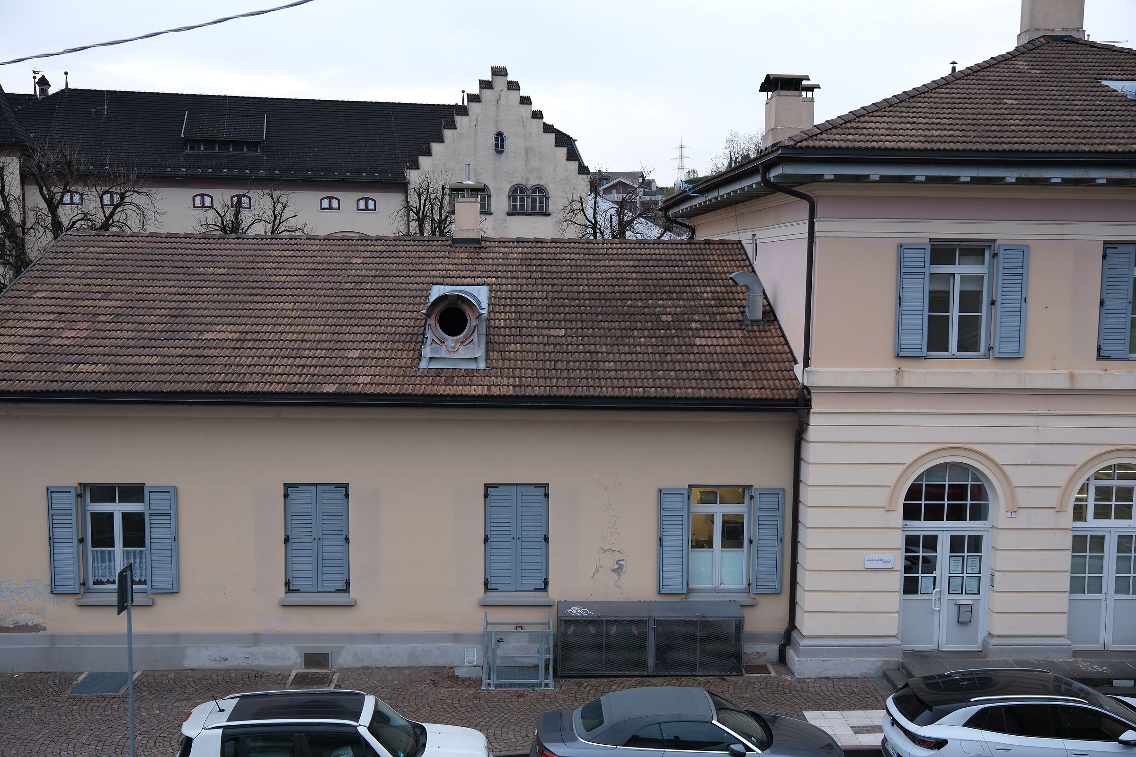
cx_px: 568
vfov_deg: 38.9
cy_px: 378
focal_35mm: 34
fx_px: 1073
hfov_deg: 55.8
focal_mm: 22.6
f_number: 2.8
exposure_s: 1/42
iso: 125
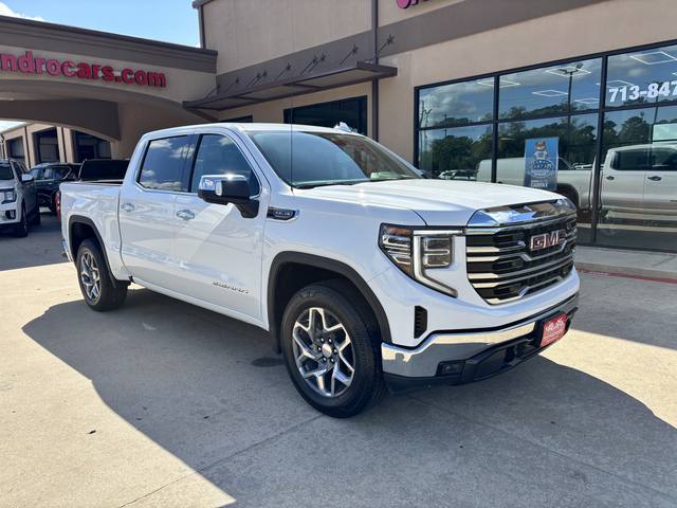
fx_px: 508
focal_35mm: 26
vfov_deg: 53.1
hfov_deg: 67.3
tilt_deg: -9.1
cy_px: 254
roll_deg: +0.9
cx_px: 338
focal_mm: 5.96
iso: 50
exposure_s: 1/2193
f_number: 1.6
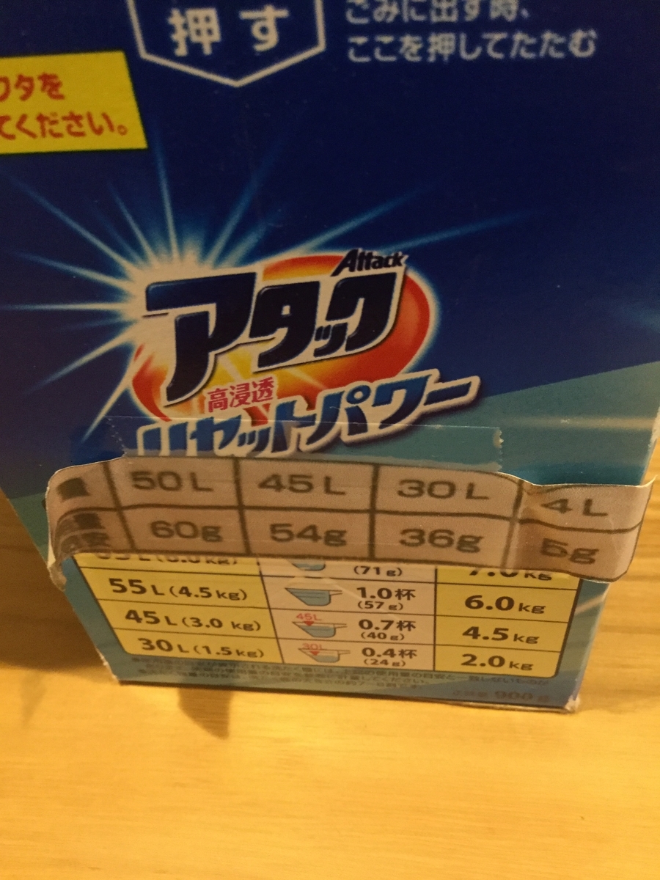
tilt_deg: -49.3
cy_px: 440
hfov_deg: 45.4
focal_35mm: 31
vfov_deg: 58.4
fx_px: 788
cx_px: 330
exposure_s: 1/20
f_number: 2.4
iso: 200
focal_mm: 3.3
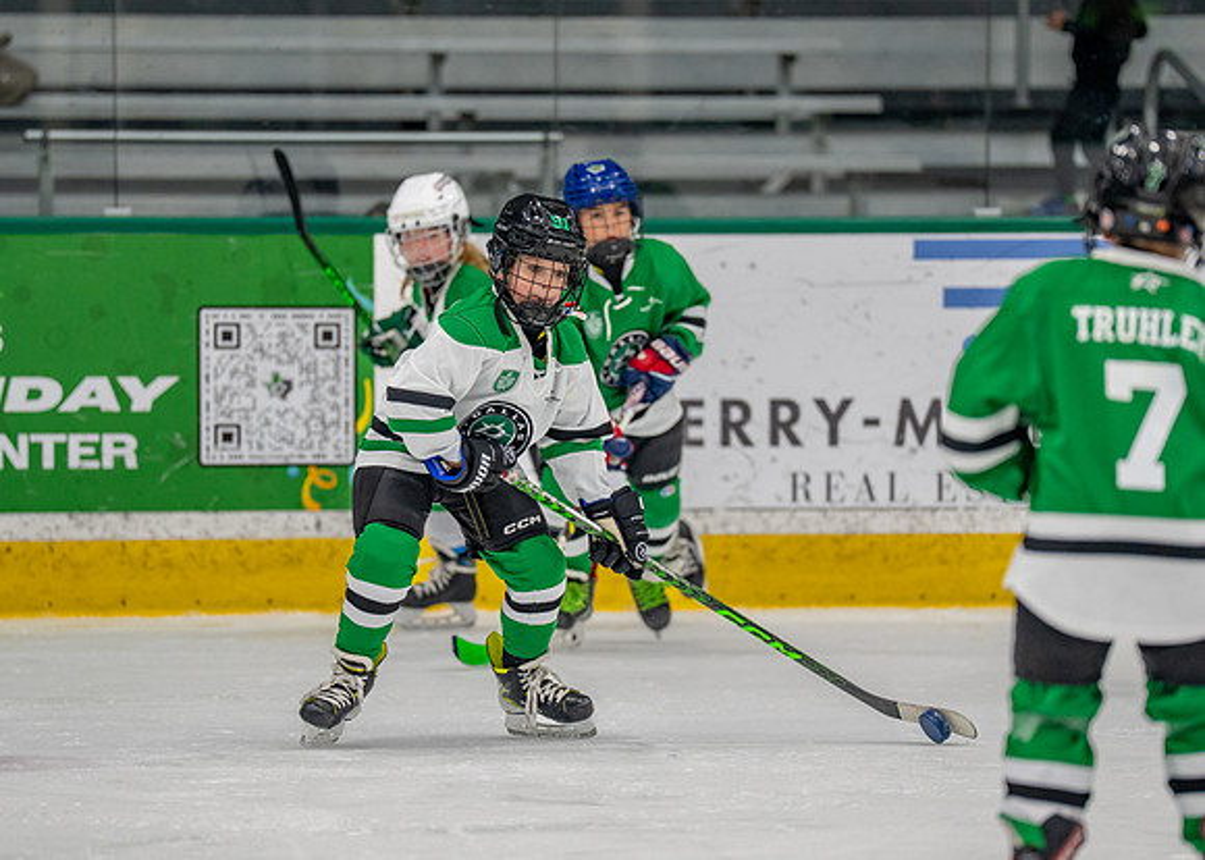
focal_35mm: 288
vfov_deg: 5.0
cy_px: 454
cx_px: 600
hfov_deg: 7.0
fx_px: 9847
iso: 800
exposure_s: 1/1250
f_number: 2.8
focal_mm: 200
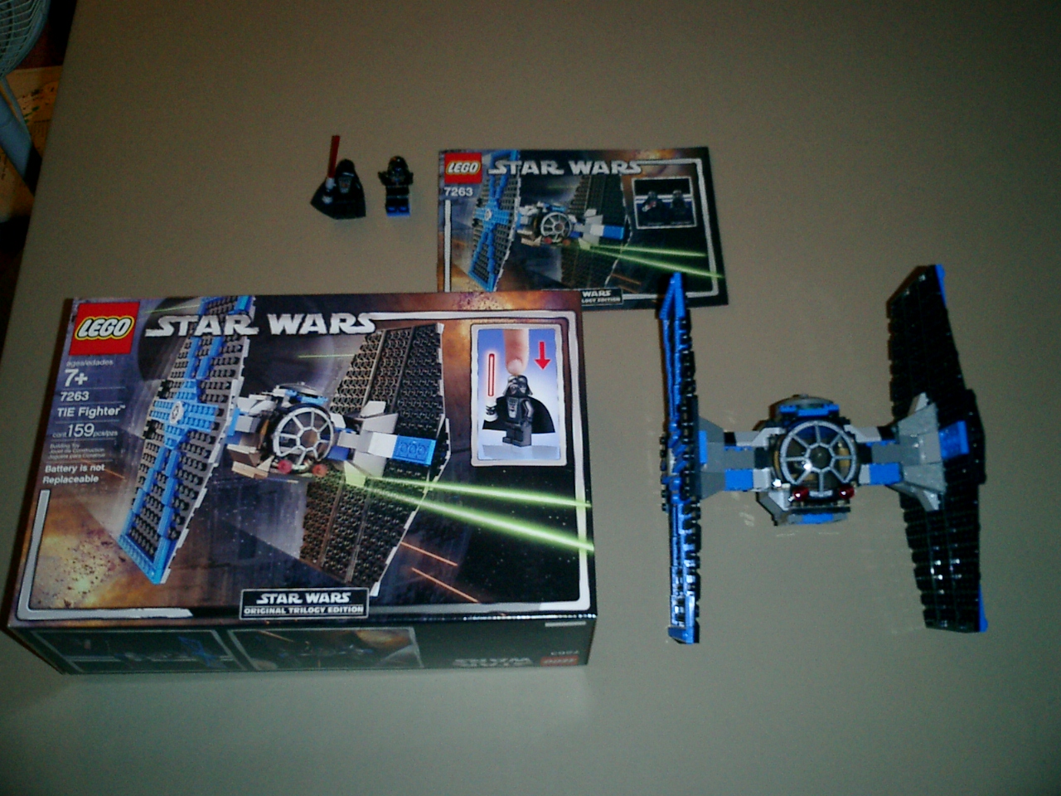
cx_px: 530
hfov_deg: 51.4
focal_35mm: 36
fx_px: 1103
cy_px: 398
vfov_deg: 39.7
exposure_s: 1/30
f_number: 3.2
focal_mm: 7.5
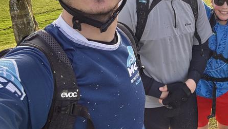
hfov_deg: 42.2
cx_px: 200
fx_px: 272
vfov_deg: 24.7
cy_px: -14
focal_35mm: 45
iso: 25
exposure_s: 1/232
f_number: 1.9
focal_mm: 2.69
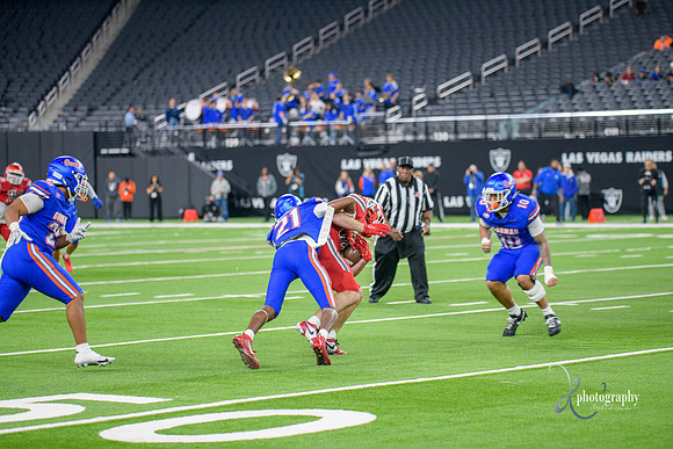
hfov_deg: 16.4
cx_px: 336
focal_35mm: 125
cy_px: 224
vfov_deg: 11.0
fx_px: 2337
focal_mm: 125
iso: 1000
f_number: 2.8
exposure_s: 1/400
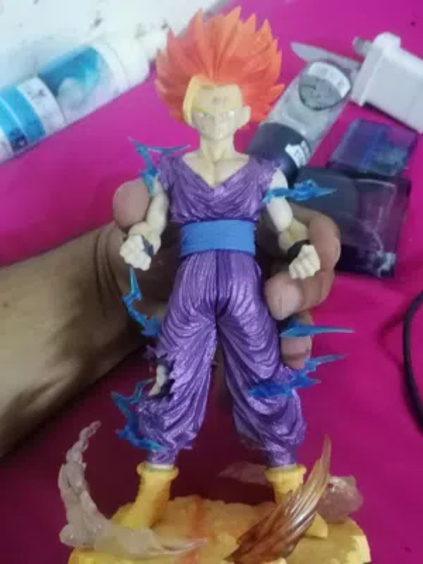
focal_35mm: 38
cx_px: 212
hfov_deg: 37.7
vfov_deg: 49.0
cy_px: 282
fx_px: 619
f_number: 1.8
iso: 500
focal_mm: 5.3
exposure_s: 1/25
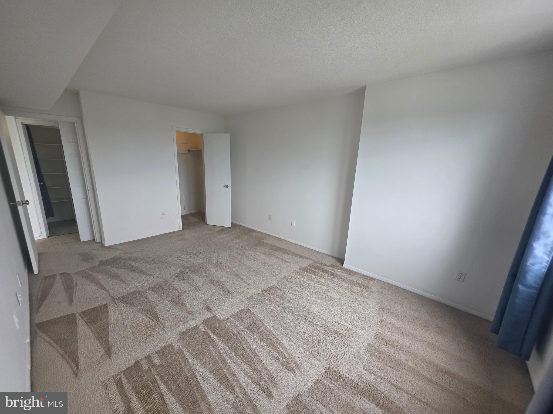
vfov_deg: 89.9
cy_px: 207
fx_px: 208
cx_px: 276
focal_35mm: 13
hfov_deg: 106.2
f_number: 1.9
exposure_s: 1/120
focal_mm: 2.2
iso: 64
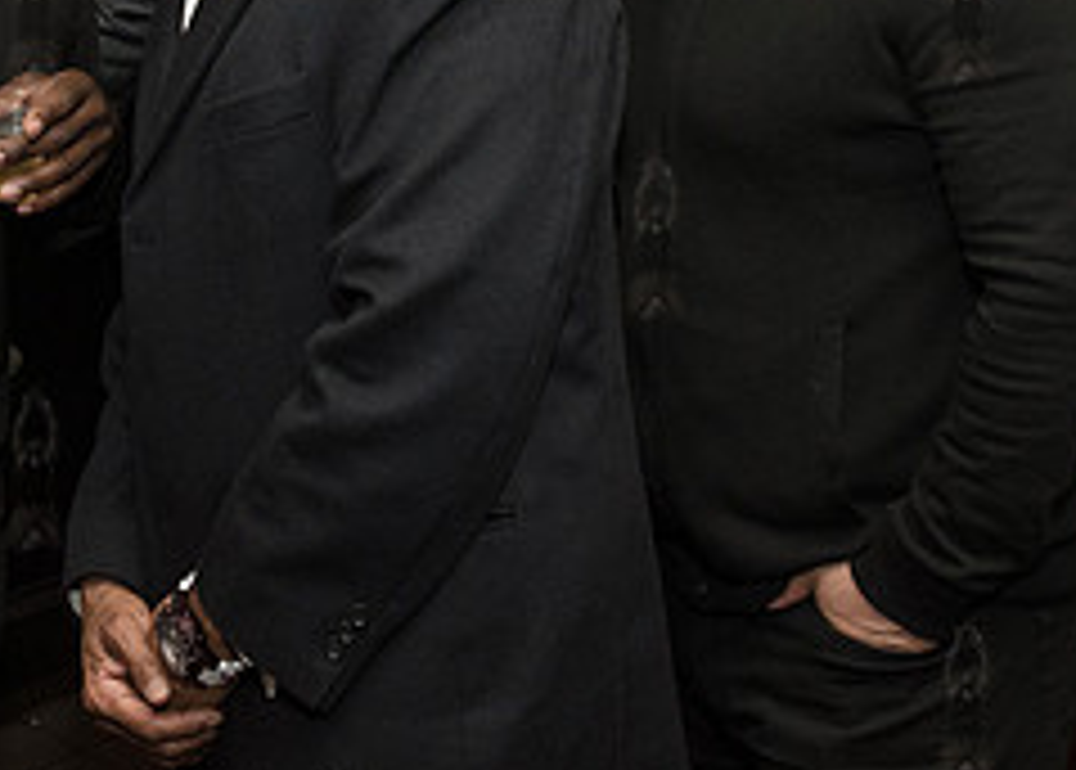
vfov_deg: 20.6
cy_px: -78
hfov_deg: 28.6
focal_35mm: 66
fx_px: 2018
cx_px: 83
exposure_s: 1/250
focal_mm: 24
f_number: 4.5
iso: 2000
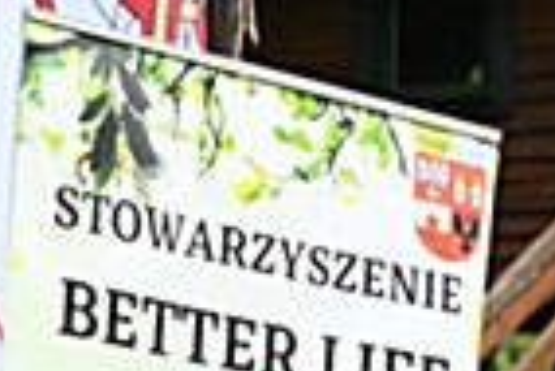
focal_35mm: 272
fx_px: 4198
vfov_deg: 4.9
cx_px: 512
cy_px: 1011
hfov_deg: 7.5
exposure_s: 1/200
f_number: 7.1
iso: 400
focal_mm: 43
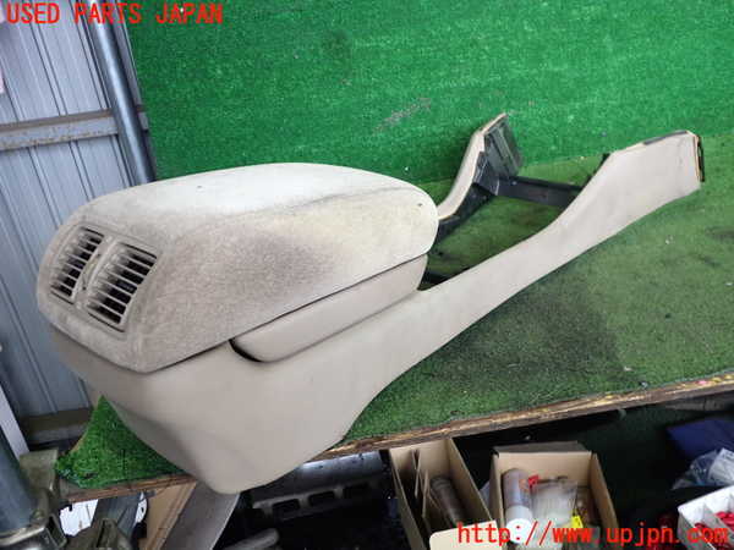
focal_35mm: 30
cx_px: 367
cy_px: 275
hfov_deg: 60.0
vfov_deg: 46.8
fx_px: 636
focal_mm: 5.4
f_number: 2.3
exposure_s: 1/50
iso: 200
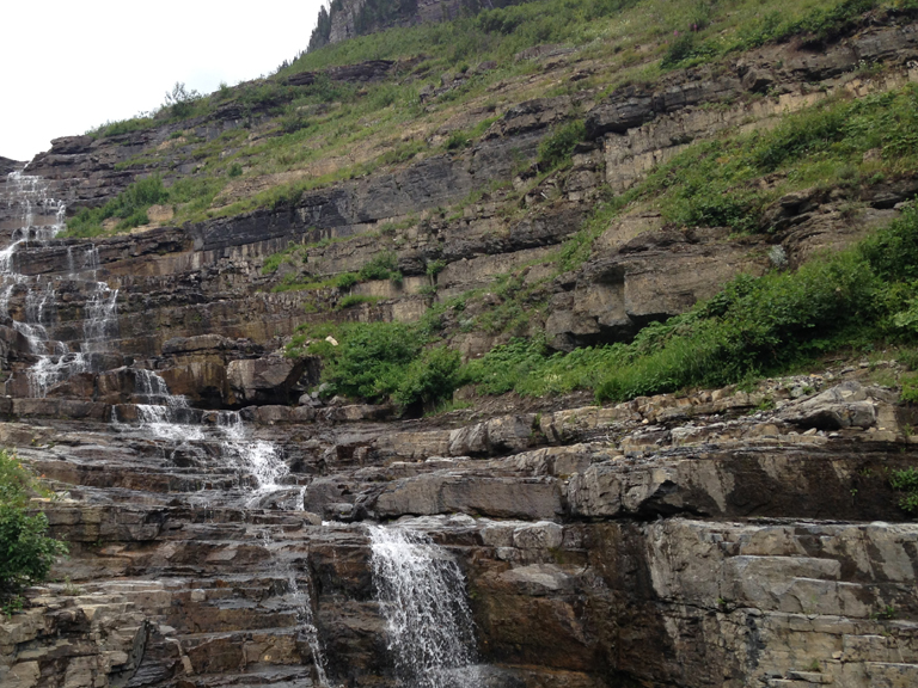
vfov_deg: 32.6
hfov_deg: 42.4
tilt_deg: +12.1
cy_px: 452
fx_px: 1167
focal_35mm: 44
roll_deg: +6.7
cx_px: 310
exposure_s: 1/404
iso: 50
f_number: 2.4
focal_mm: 4.12
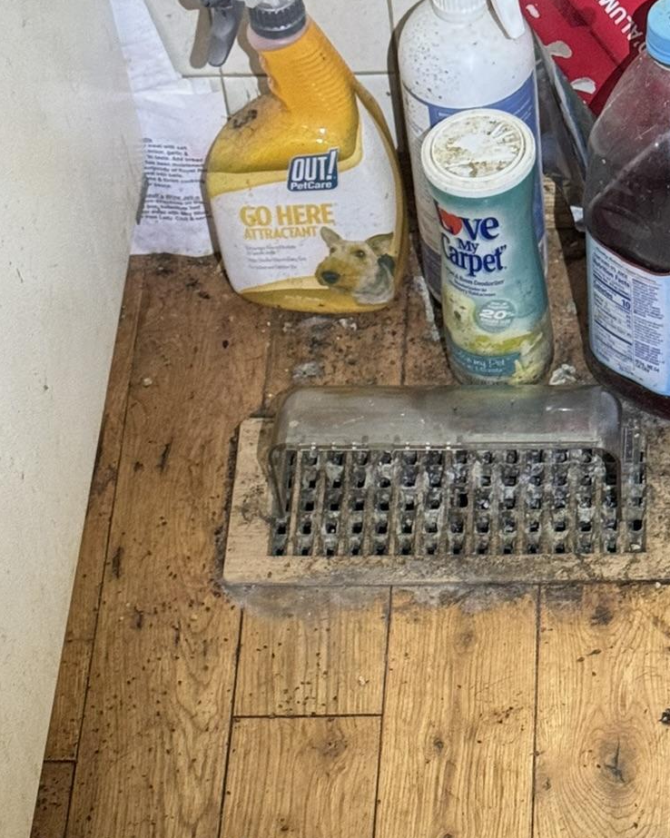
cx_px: 432
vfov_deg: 18.2
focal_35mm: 104
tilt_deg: -54.0
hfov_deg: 14.8
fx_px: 2579
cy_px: 705
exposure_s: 1/40
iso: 400
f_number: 1.78
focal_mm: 6.76
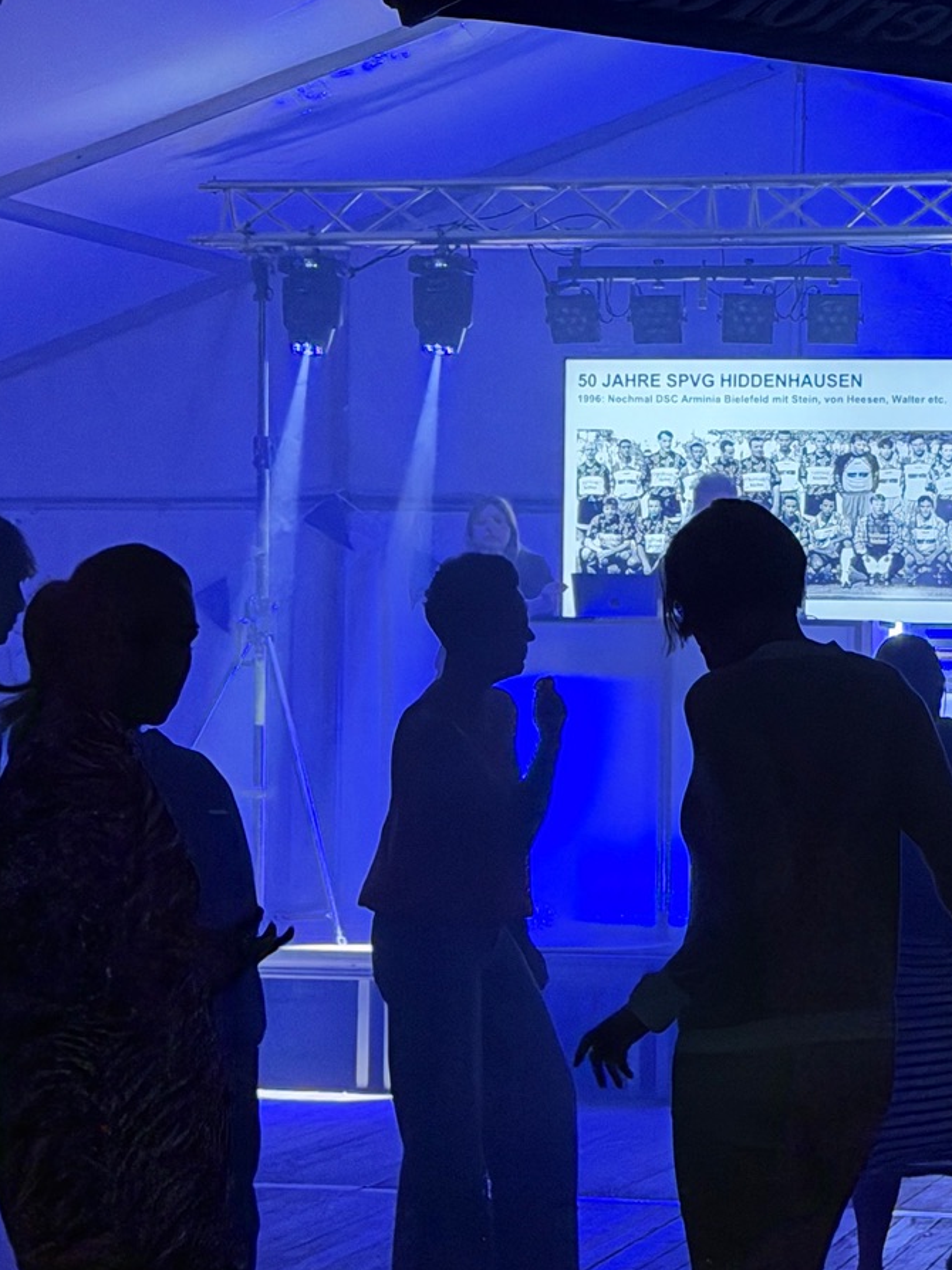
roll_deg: -0.2
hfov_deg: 13.4
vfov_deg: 17.9
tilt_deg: -0.4
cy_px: 727
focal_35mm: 110
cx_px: 723
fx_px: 4036
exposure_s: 1/39
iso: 400
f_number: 1.78
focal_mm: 6.76
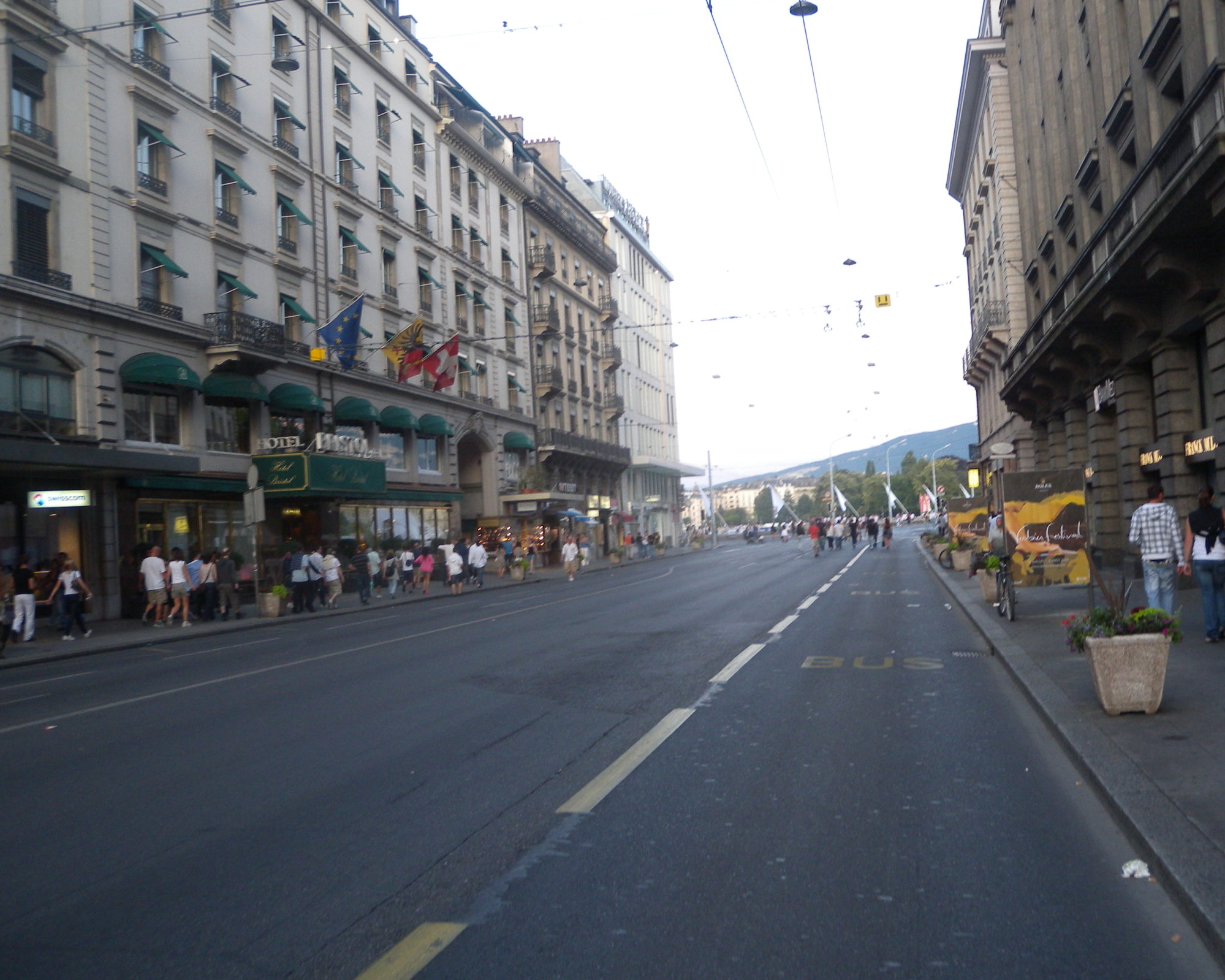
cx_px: 734
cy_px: 474
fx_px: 1269
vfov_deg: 42.2
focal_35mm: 35
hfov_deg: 51.2
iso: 160
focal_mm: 6
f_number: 2.7
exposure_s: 1/76.4
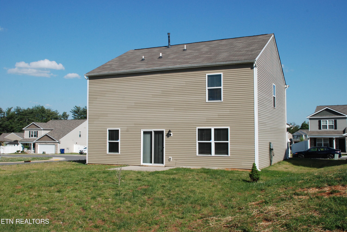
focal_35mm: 39
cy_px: 116
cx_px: 174
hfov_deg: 49.5
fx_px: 376
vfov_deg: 34.3
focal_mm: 26
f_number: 13
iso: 640
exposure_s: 1/640
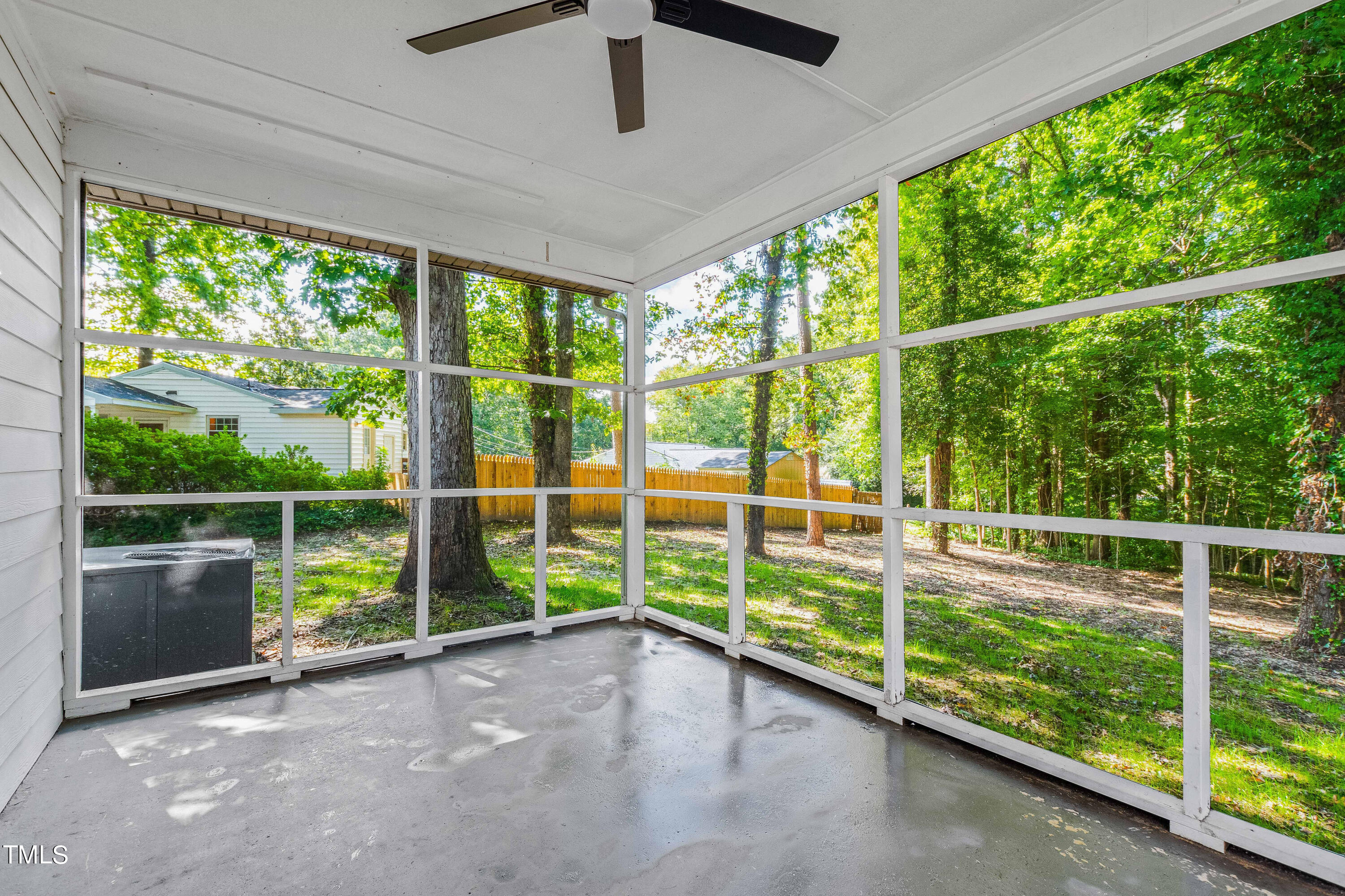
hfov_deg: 100.4
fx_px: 560
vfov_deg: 77.3
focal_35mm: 15
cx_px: 672
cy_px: 448
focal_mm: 10
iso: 125
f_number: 8
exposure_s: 1/4
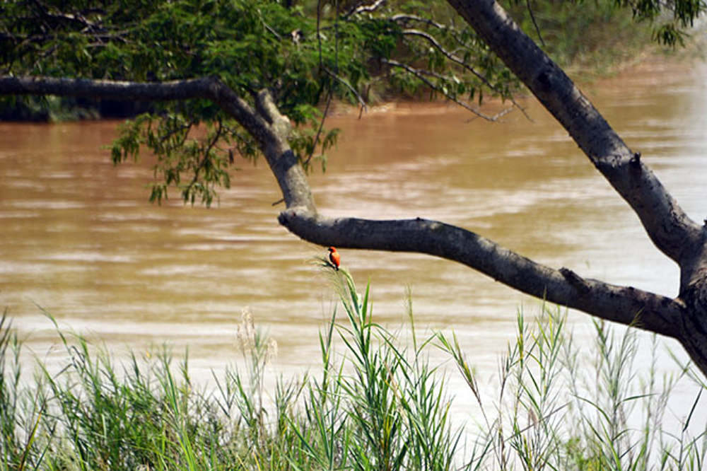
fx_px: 5889
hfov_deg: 6.9
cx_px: 354
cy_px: 236
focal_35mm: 300
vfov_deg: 4.6
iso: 320
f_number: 5.6
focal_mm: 300
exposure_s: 1/1600
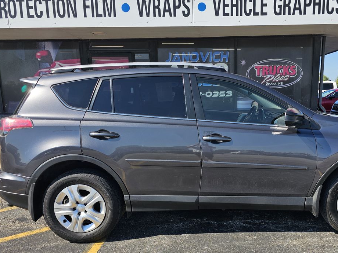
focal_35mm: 32
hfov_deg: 56.1
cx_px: 213
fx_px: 312
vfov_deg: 43.9
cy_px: 154
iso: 10
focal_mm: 6.3
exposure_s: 1/497
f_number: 1.7
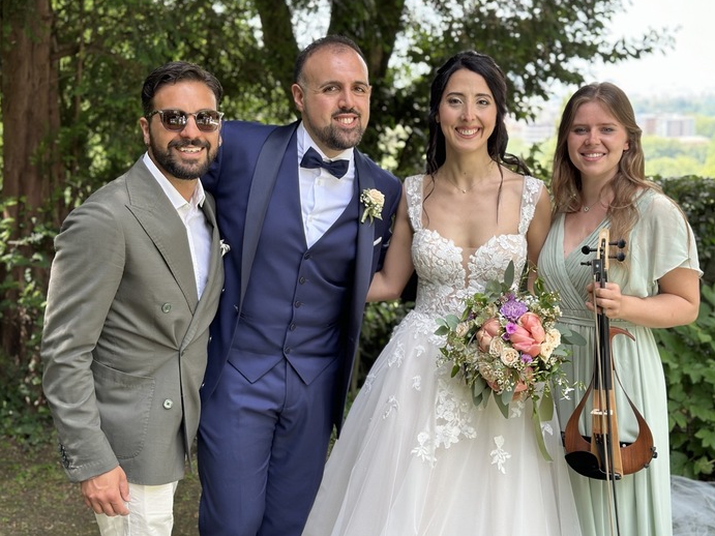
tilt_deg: -9.5
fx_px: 1033
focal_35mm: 50
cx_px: 371
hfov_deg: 38.2
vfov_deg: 29.1
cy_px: 267
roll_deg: +0.2
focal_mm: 6.86
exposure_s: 1/295
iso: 80
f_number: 1.78
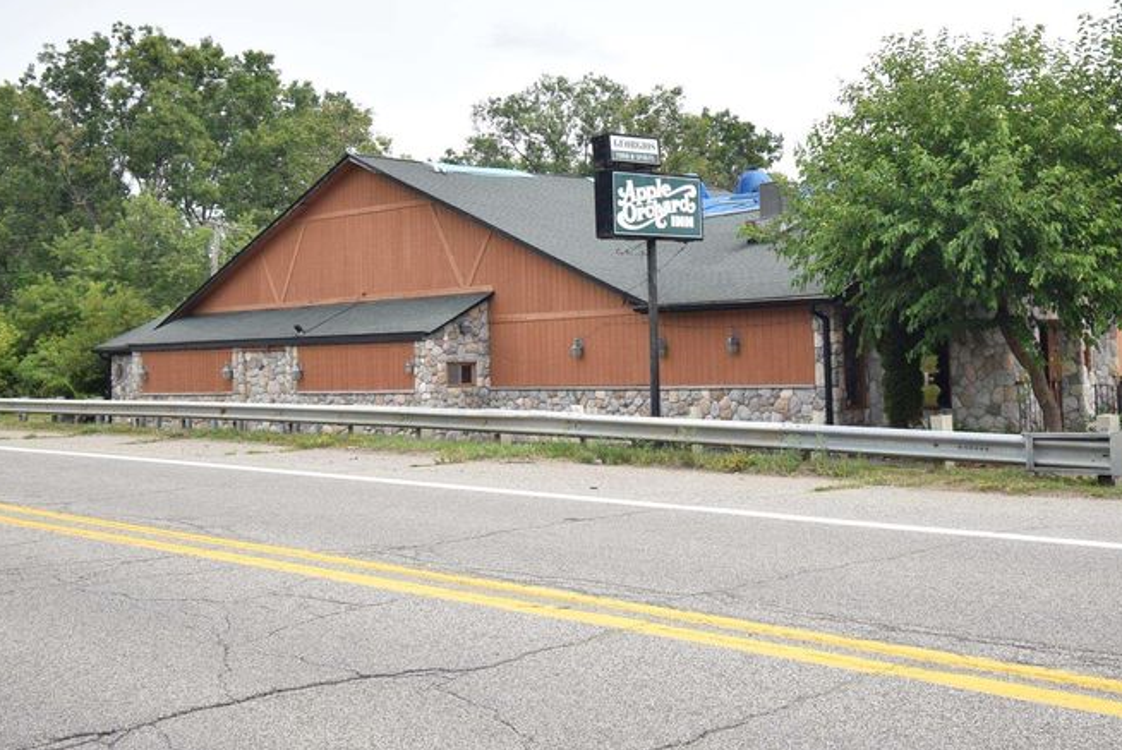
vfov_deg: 28.5
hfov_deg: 41.8
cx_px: 623
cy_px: 239
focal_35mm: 47
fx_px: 1466
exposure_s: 1/200
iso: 100
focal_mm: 20
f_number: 5.6
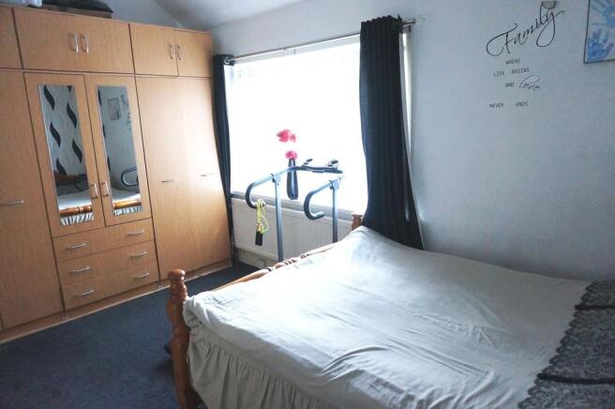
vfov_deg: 53.0
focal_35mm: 24
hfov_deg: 73.8
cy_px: 204
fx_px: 410
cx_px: 308
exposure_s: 1/125
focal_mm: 16
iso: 3200
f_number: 3.5
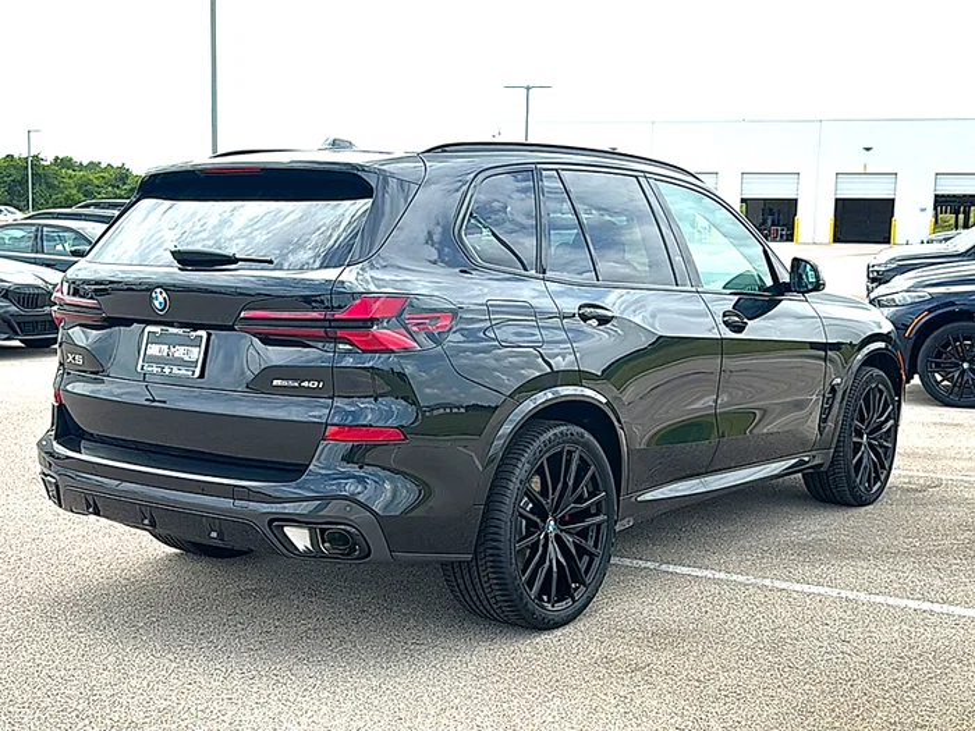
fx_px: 1098
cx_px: 488
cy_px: 366
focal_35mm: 39
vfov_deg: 36.8
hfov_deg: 47.9
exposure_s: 1/2262
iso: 80
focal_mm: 6.86
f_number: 1.78
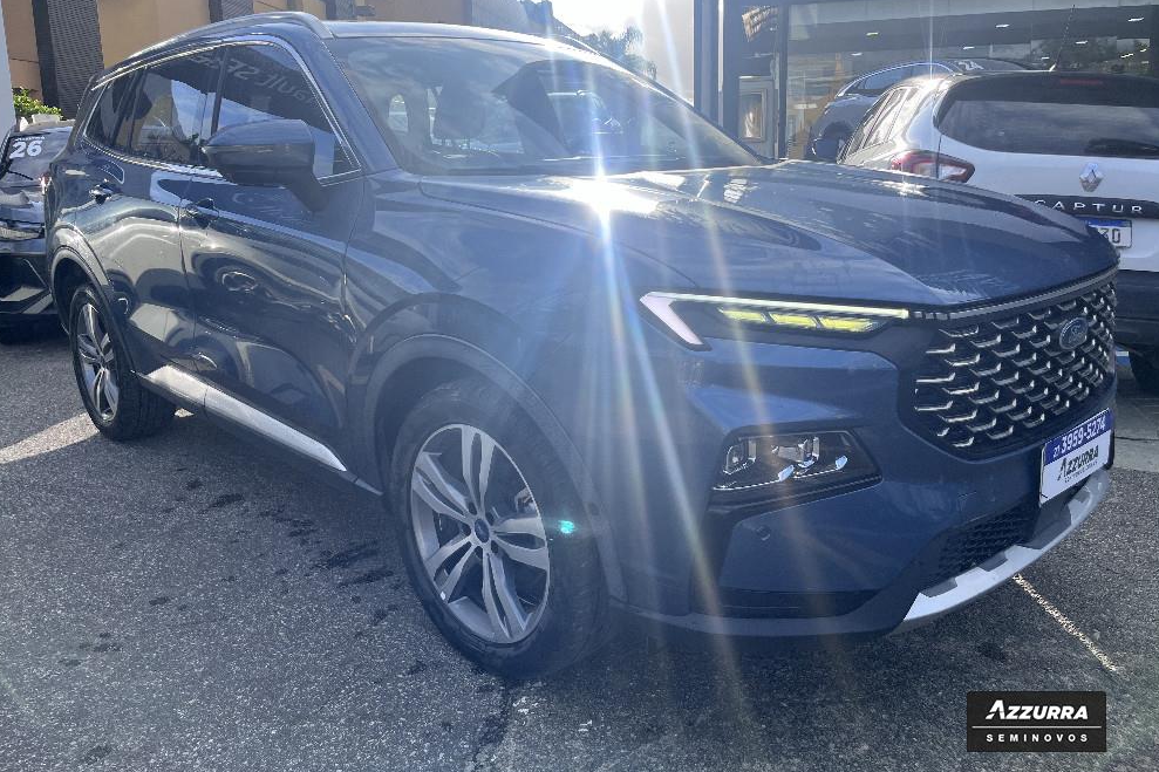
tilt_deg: -11.7
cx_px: 573
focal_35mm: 28
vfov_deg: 46.3
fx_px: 901
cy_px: 351
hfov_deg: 65.5
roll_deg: +2.1
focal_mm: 5.1
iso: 50
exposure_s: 1/2062
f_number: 1.6
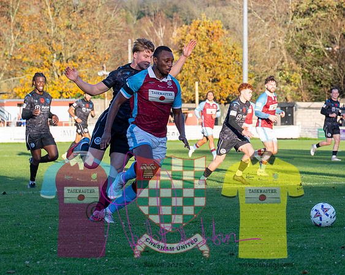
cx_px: 271
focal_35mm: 171
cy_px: 181
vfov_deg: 9.0
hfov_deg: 11.3
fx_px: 1745
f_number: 4
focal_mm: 70
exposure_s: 1/2500
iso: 800
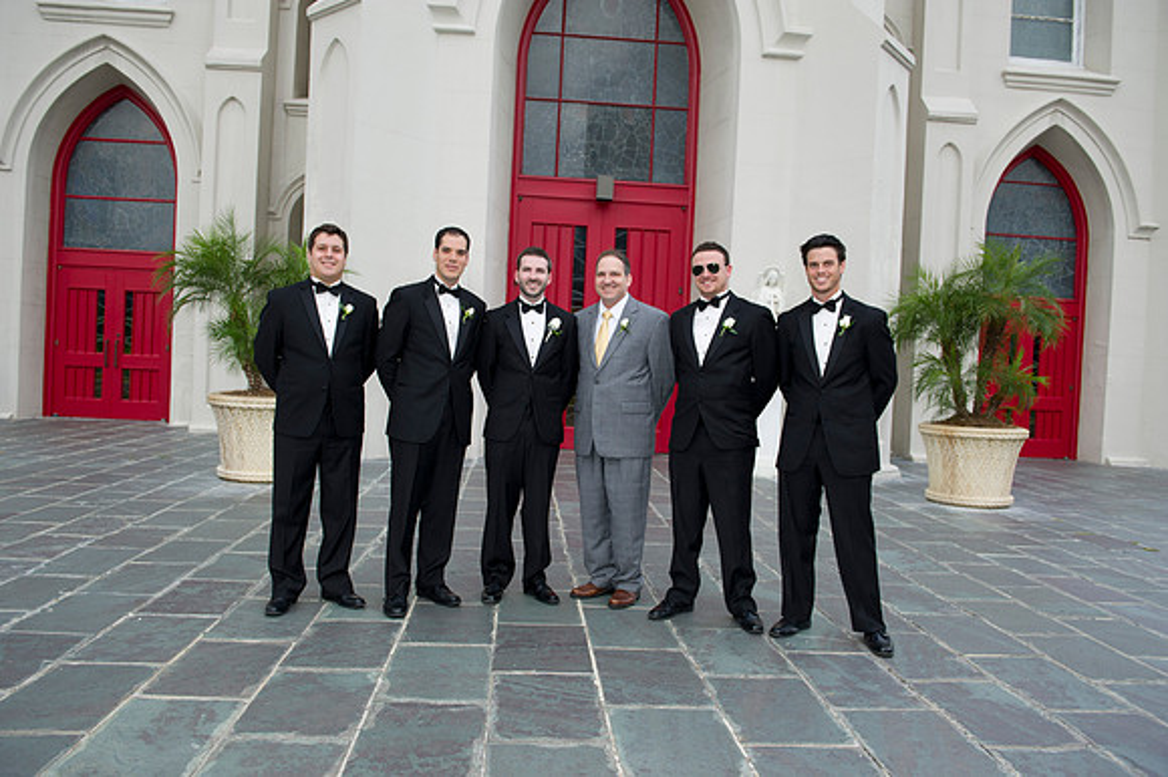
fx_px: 875
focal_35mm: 27
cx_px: 584
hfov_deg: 67.4
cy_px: 388
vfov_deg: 47.9
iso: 200
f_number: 4
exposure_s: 1/125
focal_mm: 27
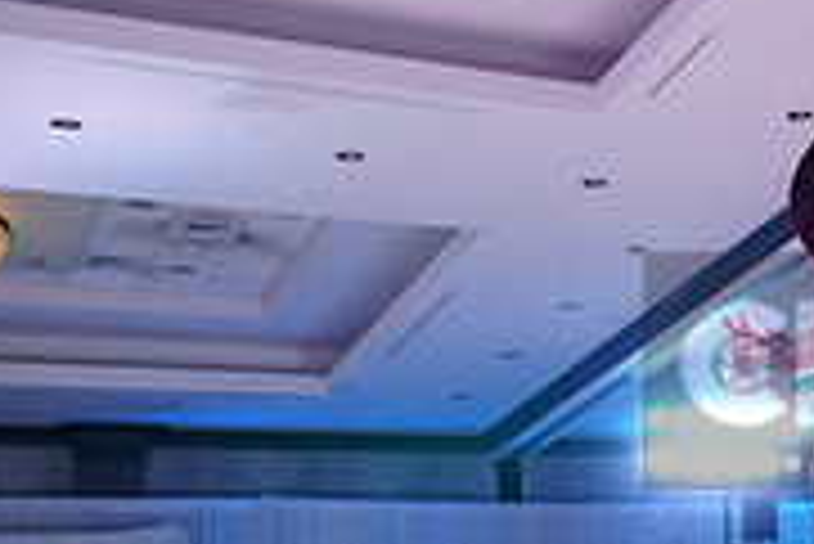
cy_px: 371
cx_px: 1133
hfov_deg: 22.7
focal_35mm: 77
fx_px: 1742
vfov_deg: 17.7
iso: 2500
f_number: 4
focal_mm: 24
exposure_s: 1/400
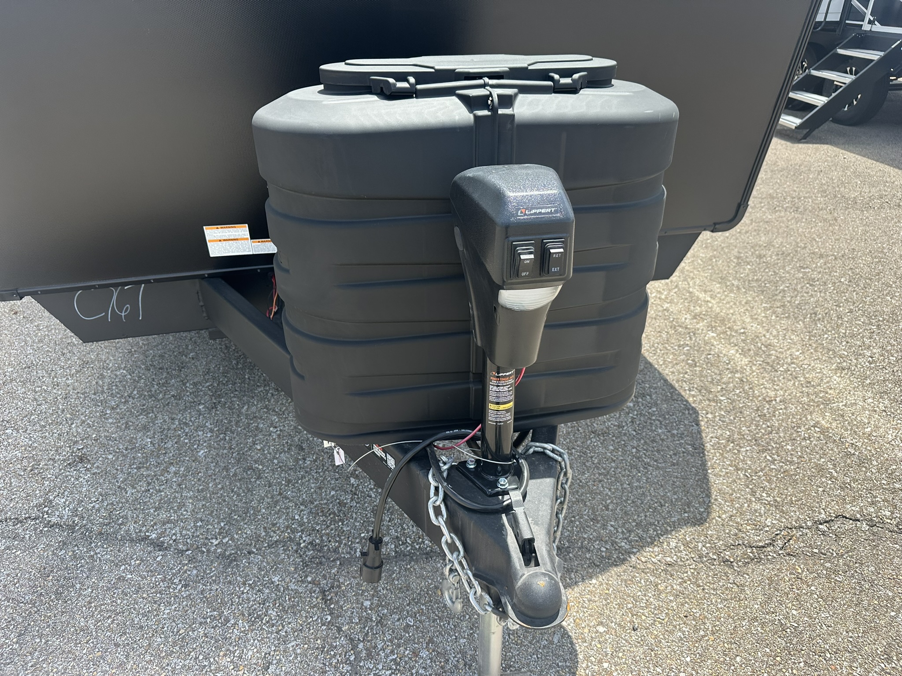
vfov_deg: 56.8
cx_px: 451
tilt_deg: -29.5
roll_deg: -0.2
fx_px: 625
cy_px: 338
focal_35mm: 24
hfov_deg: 71.6
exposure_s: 1/1639
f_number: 1.78
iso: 80
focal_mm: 6.86
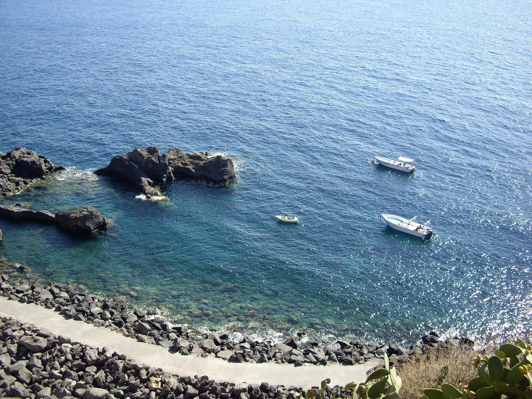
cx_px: 266
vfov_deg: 37.7
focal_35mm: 38
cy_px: 200
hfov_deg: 49.0
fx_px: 584
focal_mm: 7.9
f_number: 8
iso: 100
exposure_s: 1/125
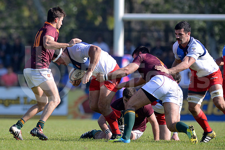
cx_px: 112
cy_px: 75
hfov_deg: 4.9
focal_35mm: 420
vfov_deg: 3.3
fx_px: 2625
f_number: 4
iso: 400
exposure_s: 1/1600
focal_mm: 420
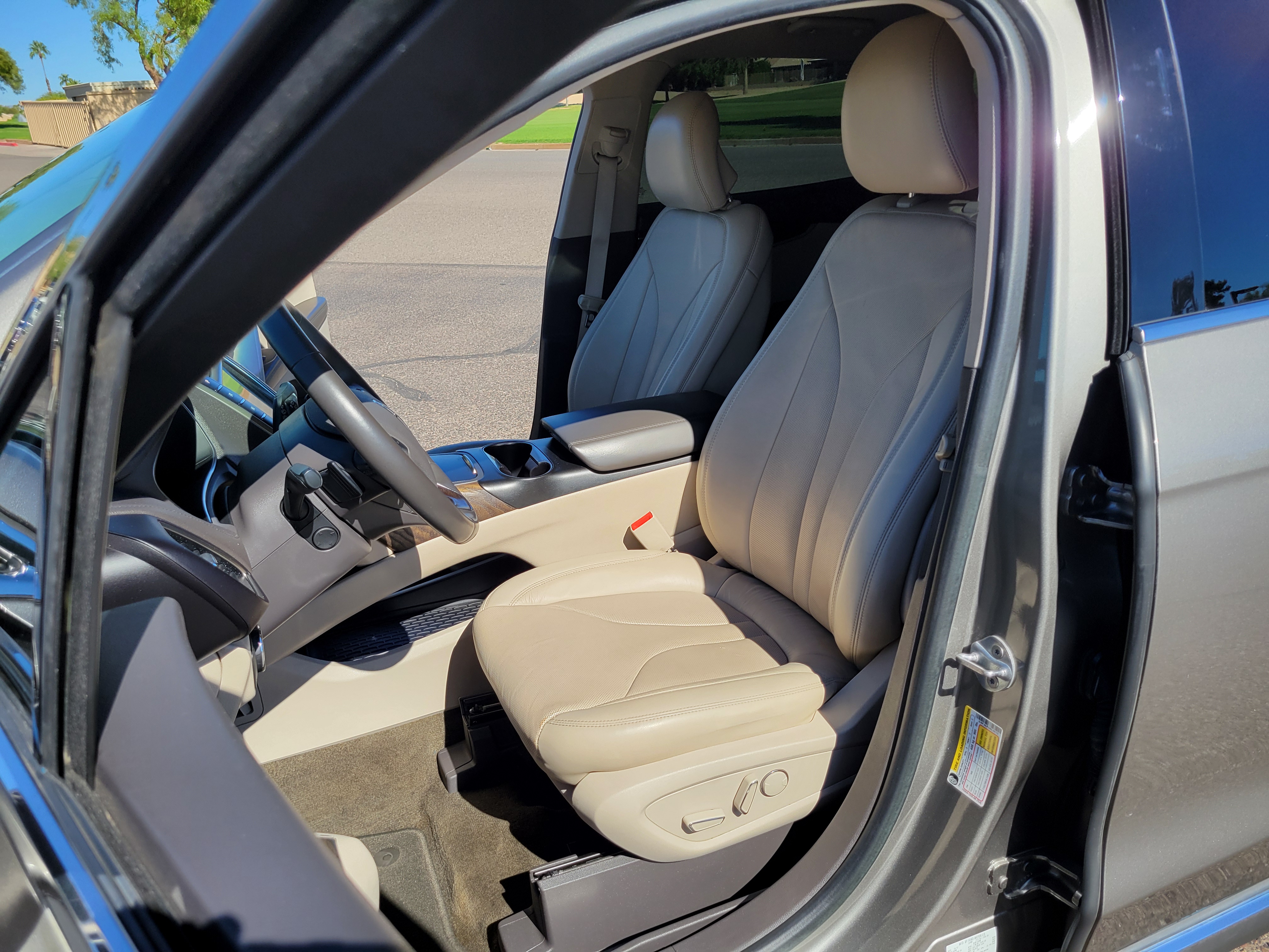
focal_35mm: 26
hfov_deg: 67.3
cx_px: 634
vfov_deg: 53.1
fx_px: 953
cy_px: 476
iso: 40
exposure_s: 1/1550
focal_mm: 5.4
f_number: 1.8
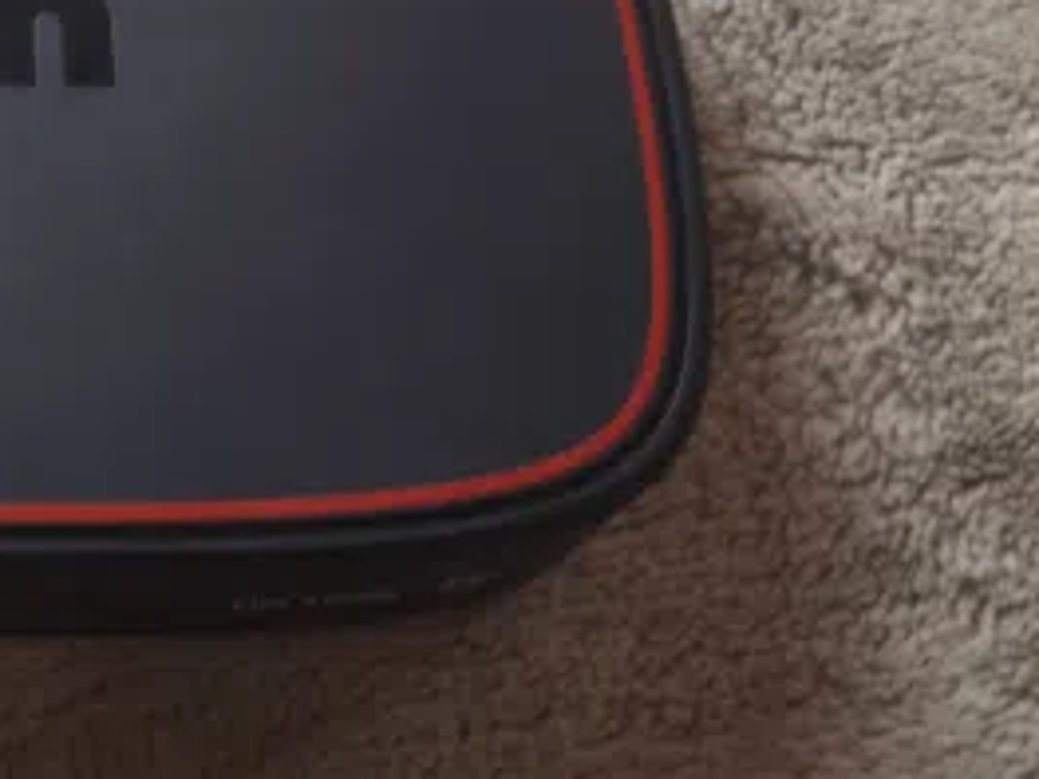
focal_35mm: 56
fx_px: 1680
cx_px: -146
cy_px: 40
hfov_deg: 30.2
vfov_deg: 25.1
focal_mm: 4.09
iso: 217
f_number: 1.6
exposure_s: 1/50
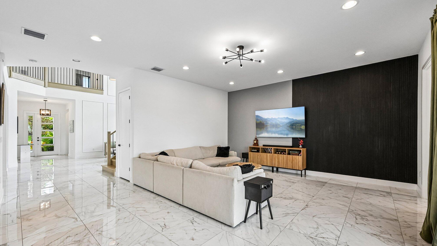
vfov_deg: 70.4
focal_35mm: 15
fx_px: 174
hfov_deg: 103.0
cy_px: 131
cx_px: 219
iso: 3200
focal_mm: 14
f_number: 8
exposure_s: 1/500
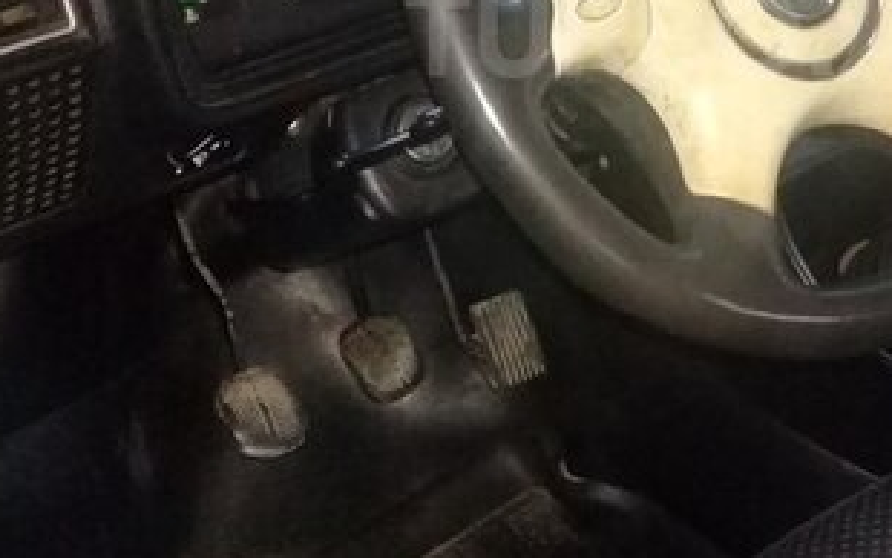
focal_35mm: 70
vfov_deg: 18.3
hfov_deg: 28.8
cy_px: 33
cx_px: 699
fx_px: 1702
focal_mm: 3.3
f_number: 2.2
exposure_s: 1/25
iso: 640
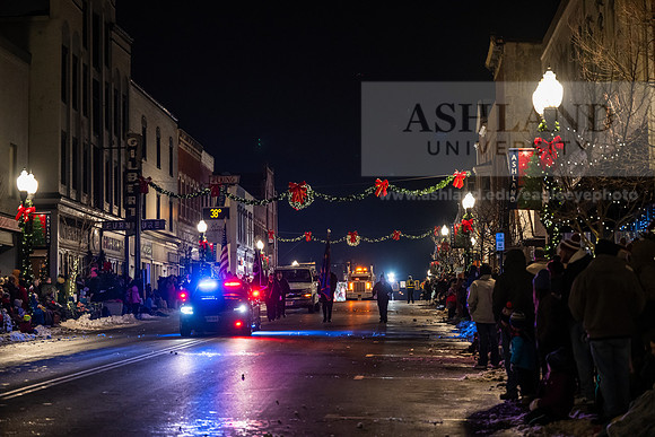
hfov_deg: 27.3
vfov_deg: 18.4
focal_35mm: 74
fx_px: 1347
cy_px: 218
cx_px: 328
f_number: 2.8
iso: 2000
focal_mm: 74
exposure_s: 1/160
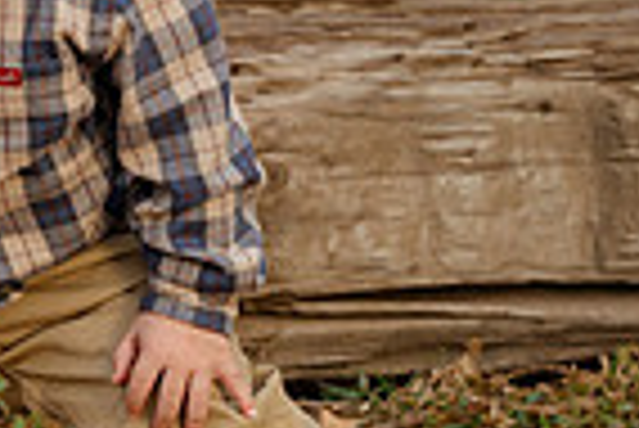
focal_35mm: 315
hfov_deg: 6.5
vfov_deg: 4.4
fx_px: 5597
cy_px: 88
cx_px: -130
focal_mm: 77
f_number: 5.6
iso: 640
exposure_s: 1/200
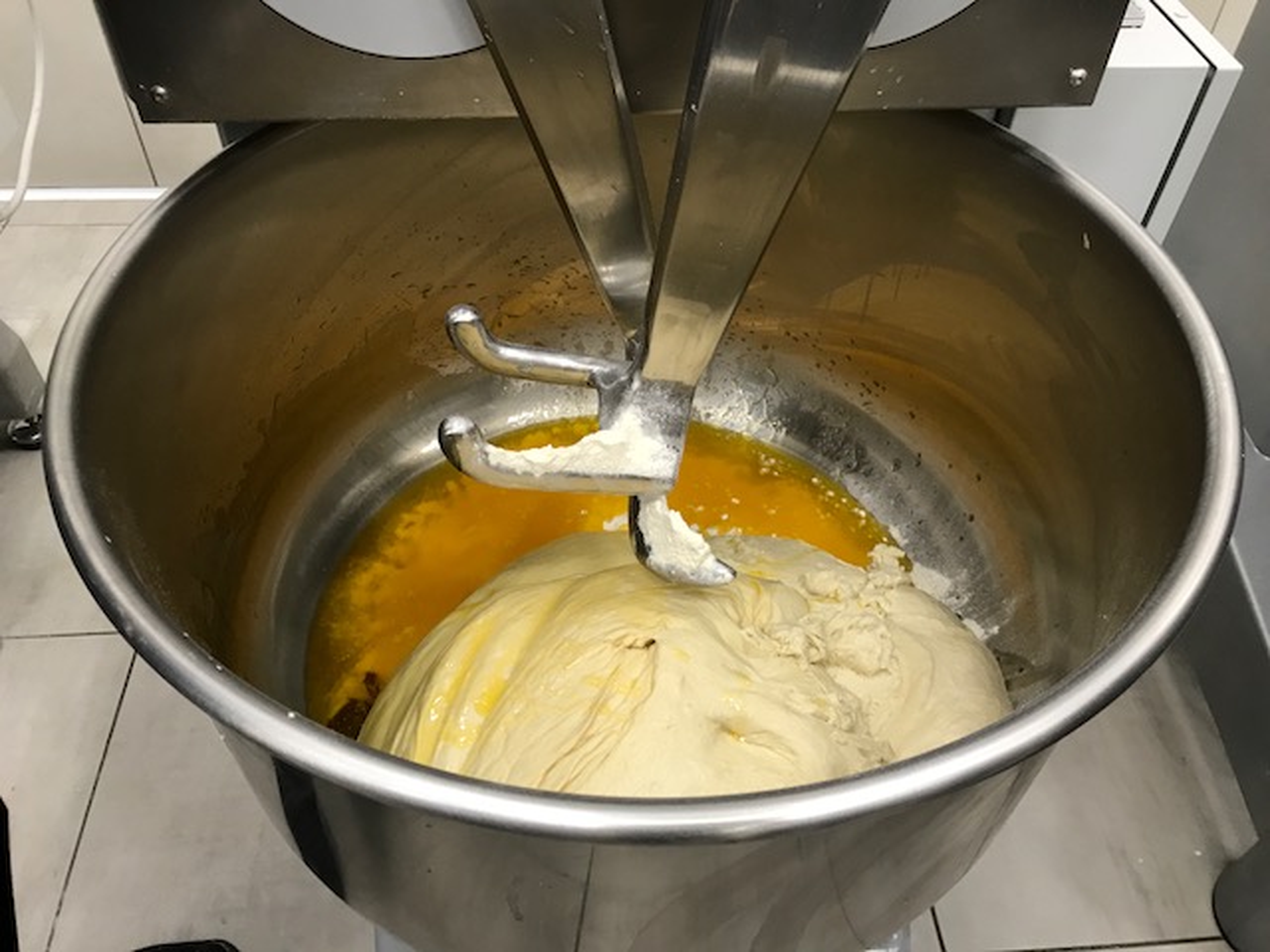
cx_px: 635
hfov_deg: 63.4
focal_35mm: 28
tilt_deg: -46.9
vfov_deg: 49.7
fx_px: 1027
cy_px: 476
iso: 40
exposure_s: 1/20
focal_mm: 3.99
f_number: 1.8
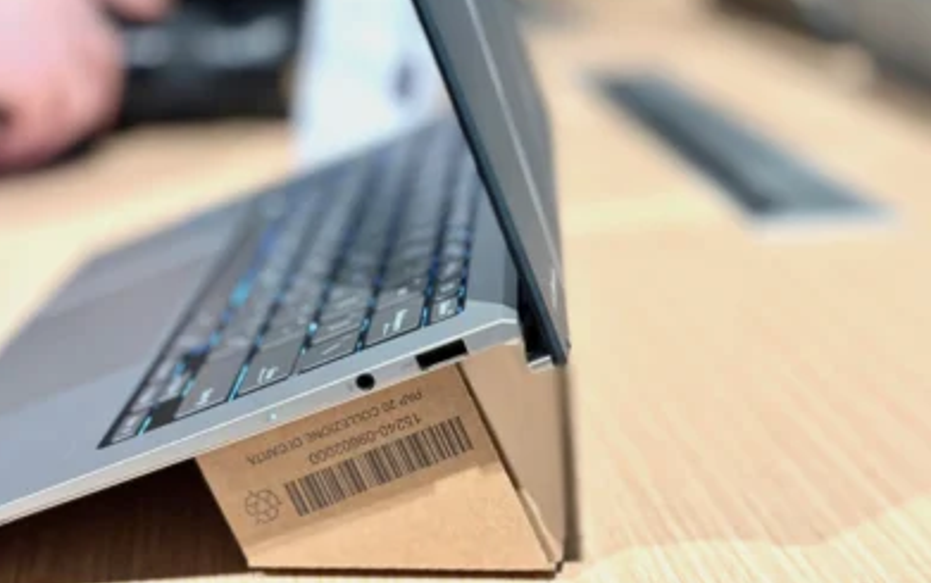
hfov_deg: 38.8
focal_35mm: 52
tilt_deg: -17.7
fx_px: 1320
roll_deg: -3.4
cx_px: 457
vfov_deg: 24.9
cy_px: 245
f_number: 1.78
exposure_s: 1/120
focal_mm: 6.86
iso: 200
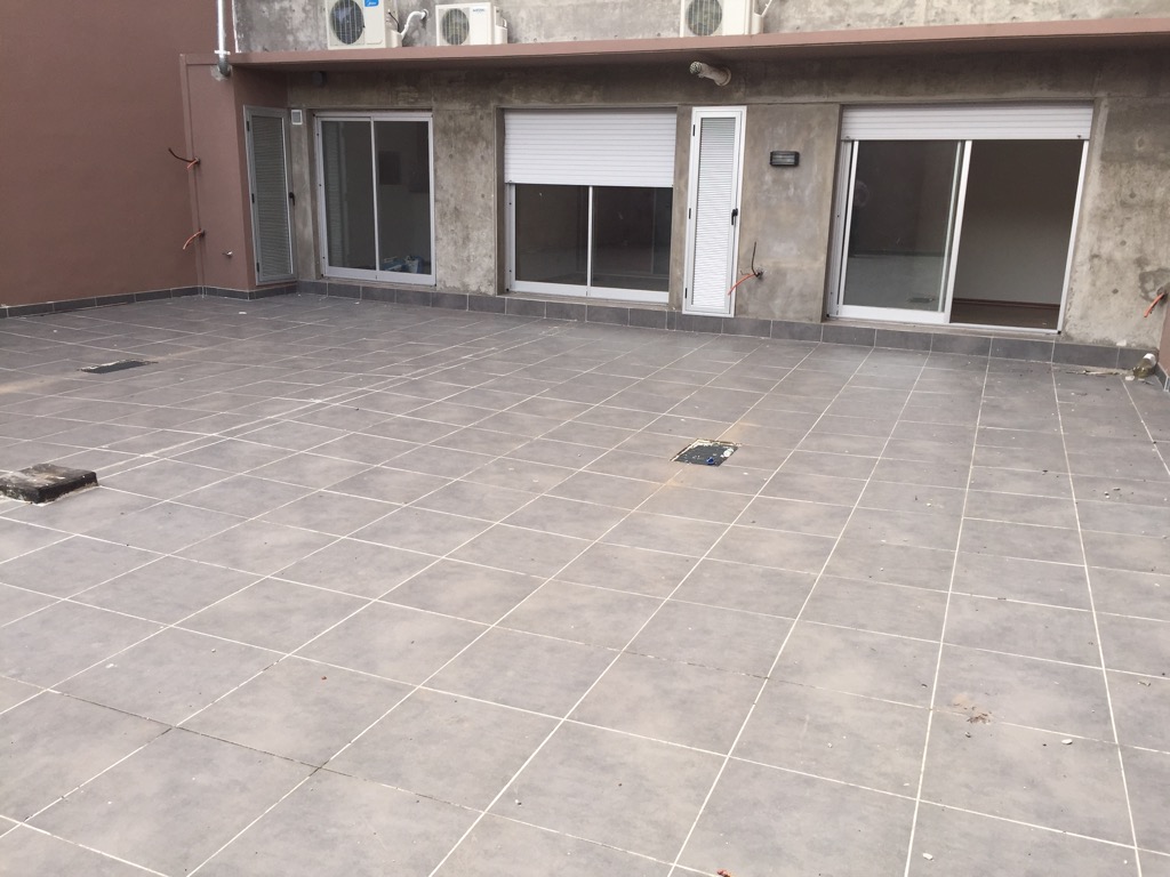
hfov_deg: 61.7
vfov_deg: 48.2
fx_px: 980
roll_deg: -1.9
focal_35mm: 29
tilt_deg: -15.0
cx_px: 585
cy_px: 438
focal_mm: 4.15
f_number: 2.2
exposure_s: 1/465
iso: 32
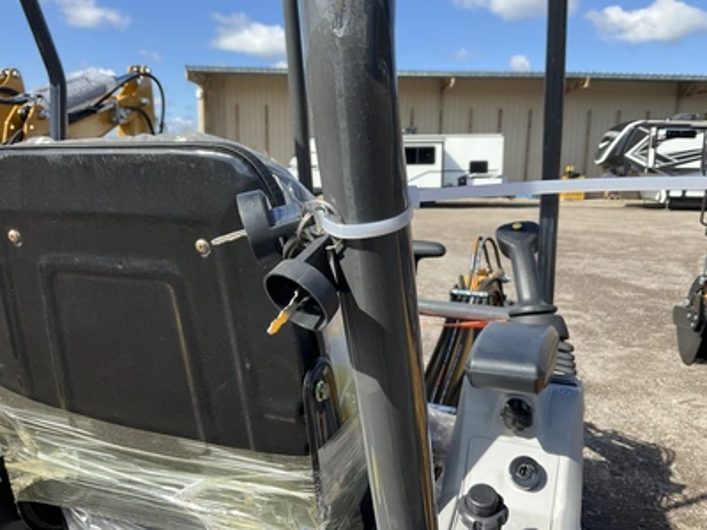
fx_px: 592
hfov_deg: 61.7
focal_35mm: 29
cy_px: 265
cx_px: 354
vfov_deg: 48.2
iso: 25
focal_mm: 3
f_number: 1.8
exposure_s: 1/792
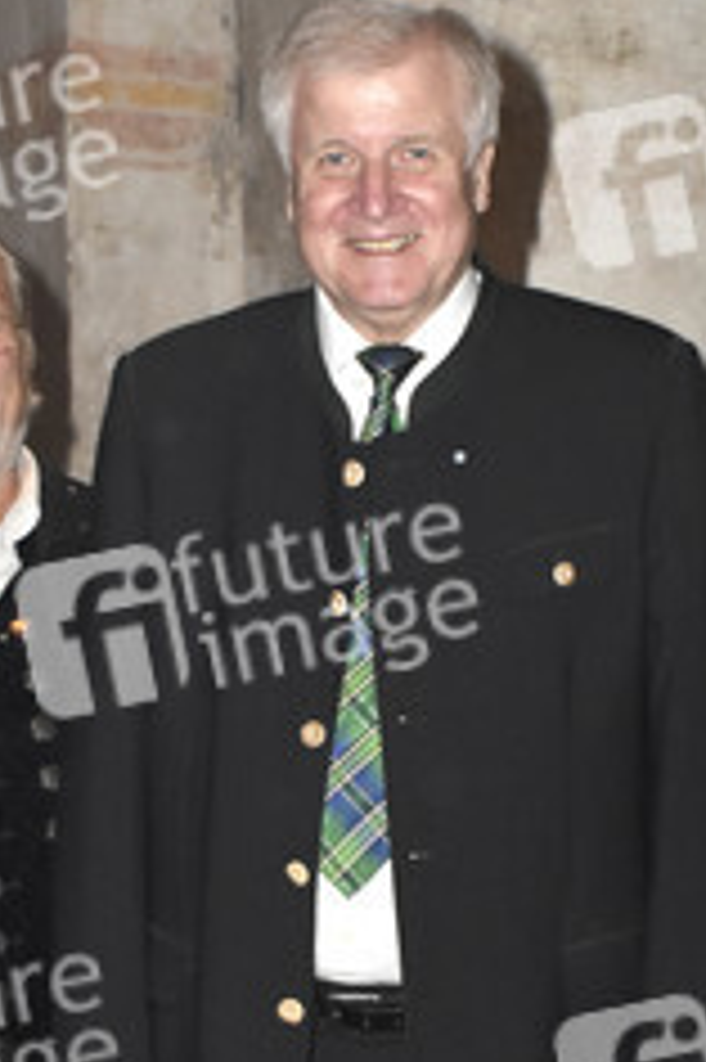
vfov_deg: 29.9
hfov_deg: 20.6
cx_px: 378
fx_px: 1944
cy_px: 837
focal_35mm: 66
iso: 1600
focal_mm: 26
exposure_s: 1/160
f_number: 5.6
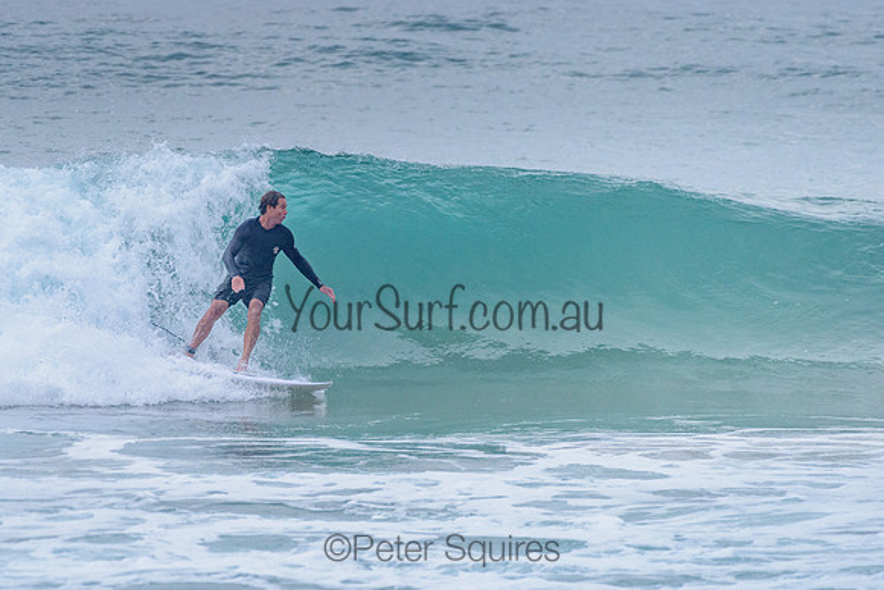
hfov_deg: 3.4
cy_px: 256
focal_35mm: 613
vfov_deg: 2.2
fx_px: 15052
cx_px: 346
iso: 1400
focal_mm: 500
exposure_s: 1/2000
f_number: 5.6
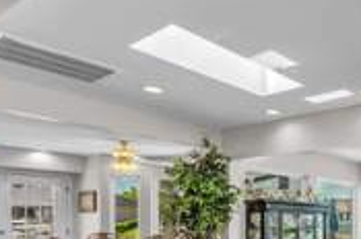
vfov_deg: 36.9
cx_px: 404
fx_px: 330
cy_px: 223
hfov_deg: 43.3
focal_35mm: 33
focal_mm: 12
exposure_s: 1/1250
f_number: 5.6
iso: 100
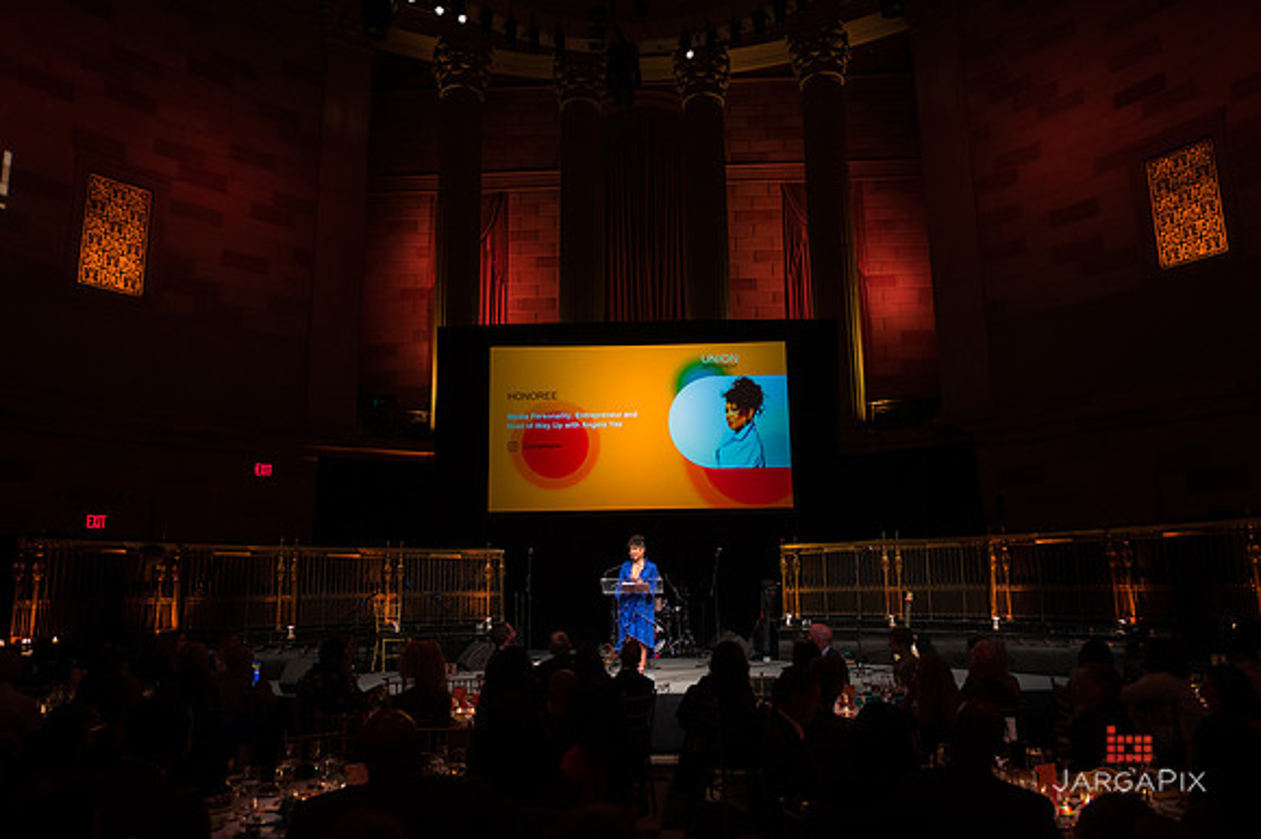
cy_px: 420
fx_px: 840
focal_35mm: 24
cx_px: 630
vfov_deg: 53.1
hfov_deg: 73.8
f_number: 4
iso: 3200
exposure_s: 1/250
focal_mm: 24
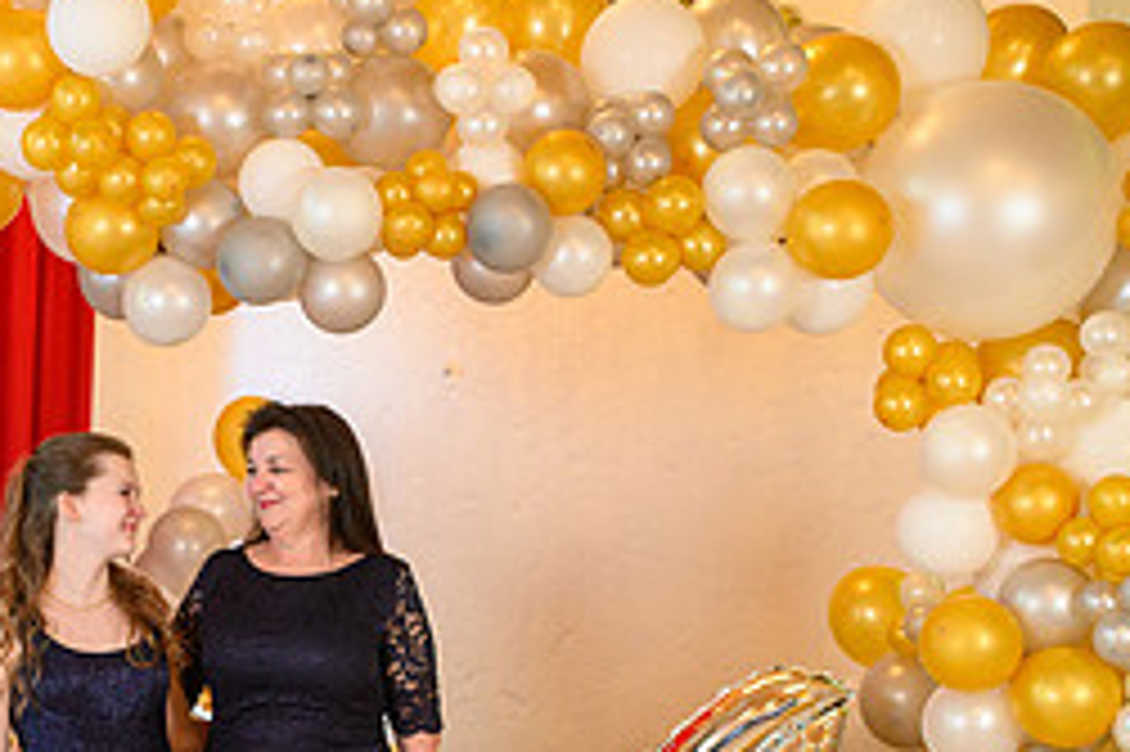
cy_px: 698
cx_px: 162
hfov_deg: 24.5
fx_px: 2541
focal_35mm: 81
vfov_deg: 16.6
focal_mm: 35
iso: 1250
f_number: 3.5
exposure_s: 1/100
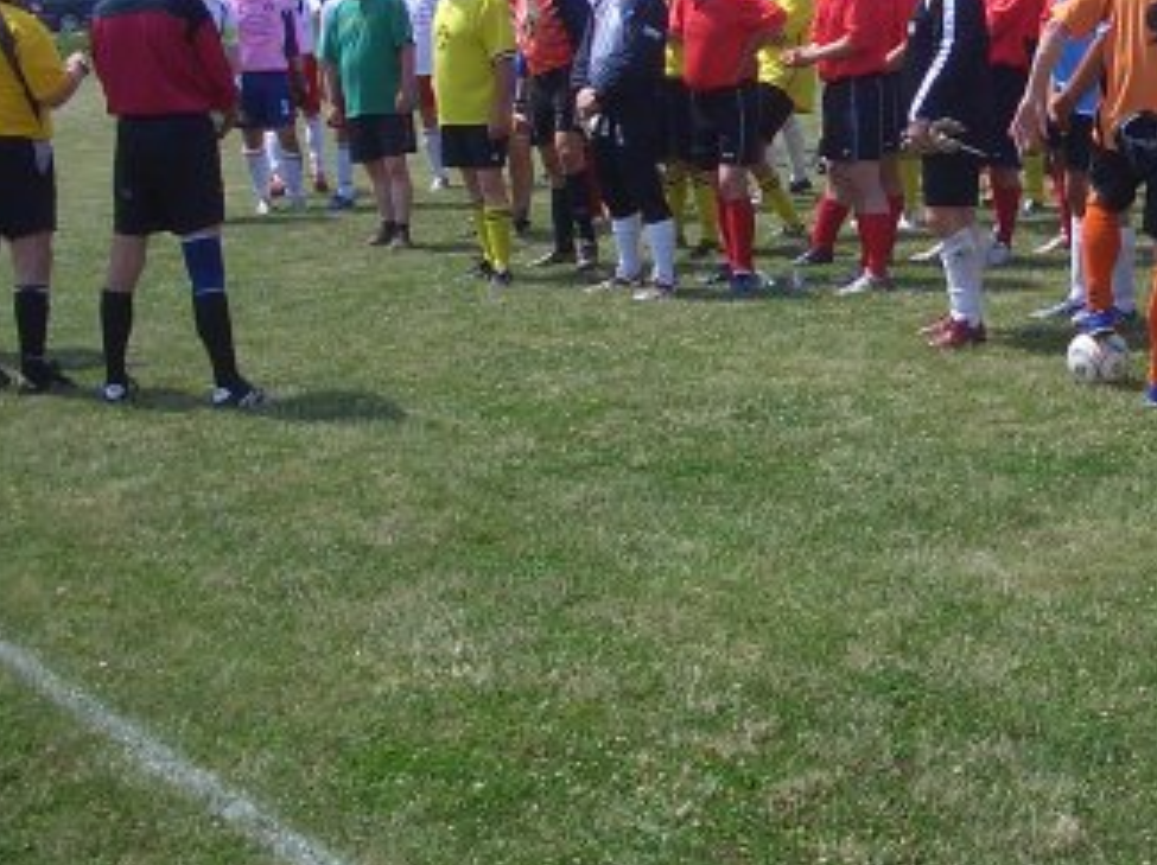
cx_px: 908
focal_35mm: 69
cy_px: 189
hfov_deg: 27.7
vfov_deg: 21.0
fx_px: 2304
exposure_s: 1/640
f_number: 4.3
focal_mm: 5.8
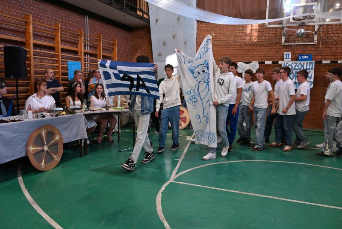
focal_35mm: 30
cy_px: 114
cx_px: 171
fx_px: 280
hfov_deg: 62.8
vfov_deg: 44.3
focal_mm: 29.5
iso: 1600
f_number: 5.6
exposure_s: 1/125
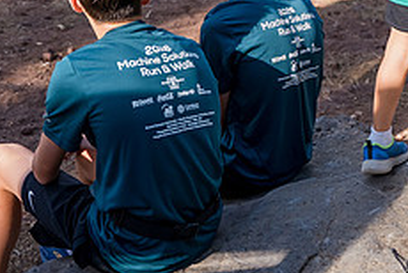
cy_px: -33
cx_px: 248
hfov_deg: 29.1
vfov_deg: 18.9
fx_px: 783
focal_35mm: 69
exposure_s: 1/640
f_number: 3.2
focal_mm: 27.4
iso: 400
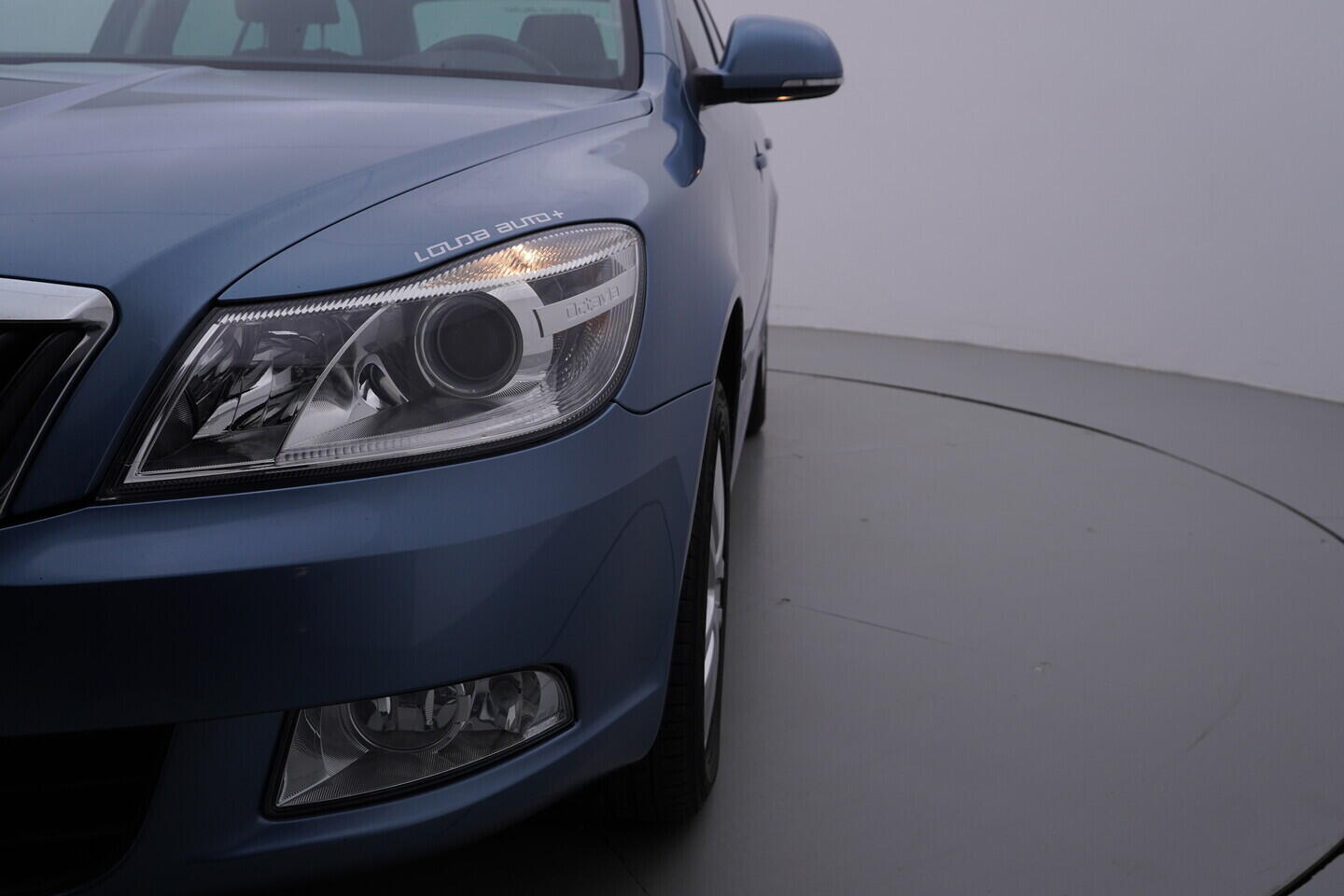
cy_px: 448
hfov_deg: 53.1
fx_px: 1344
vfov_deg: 36.9
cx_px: 672
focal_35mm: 36
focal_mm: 24
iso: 125
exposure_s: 1/125
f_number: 5
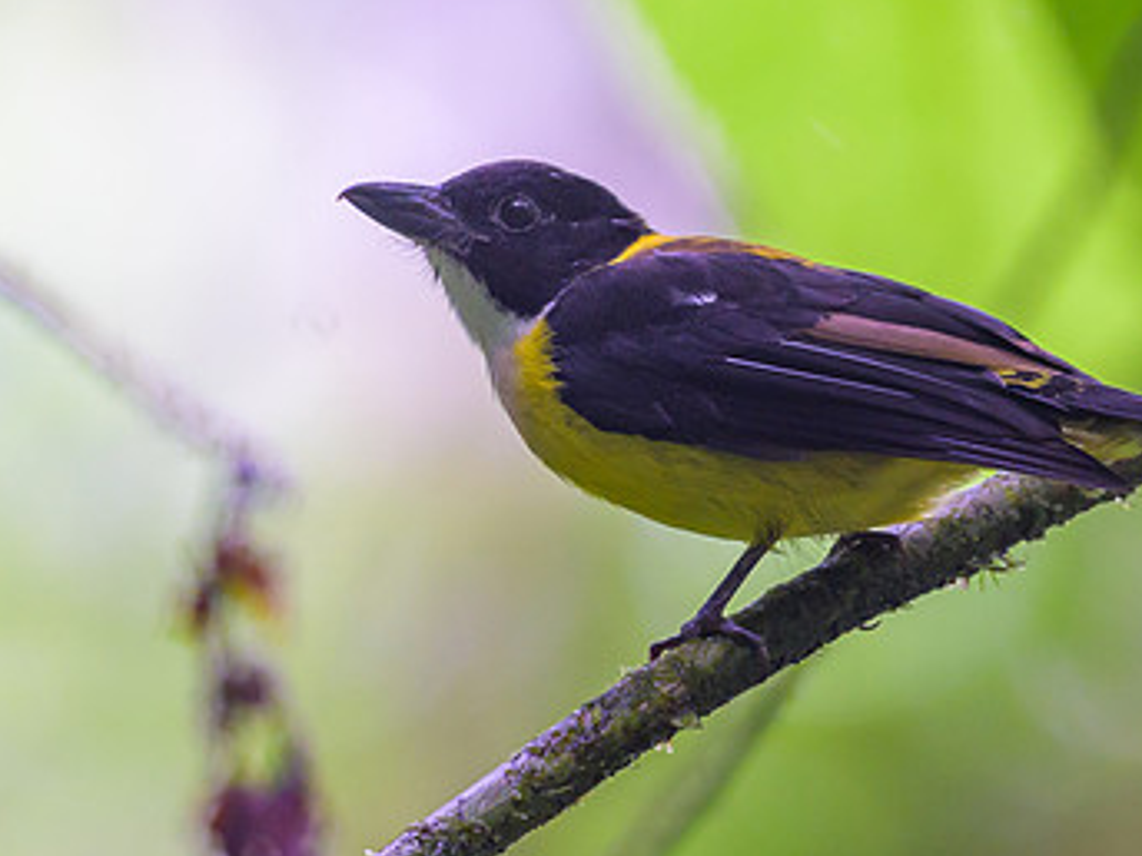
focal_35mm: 1679
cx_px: 725
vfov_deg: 0.9
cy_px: 392
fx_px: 55391
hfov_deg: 1.2
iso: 800
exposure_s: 1/100
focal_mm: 500
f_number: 5.6
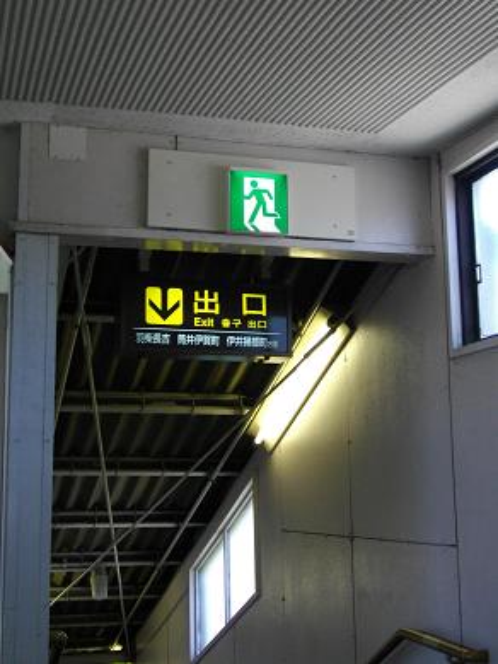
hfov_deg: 29.1
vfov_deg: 38.2
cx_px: 249
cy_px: 332
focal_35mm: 50
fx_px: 959
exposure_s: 1/60
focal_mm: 8.8
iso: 200
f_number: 3.6
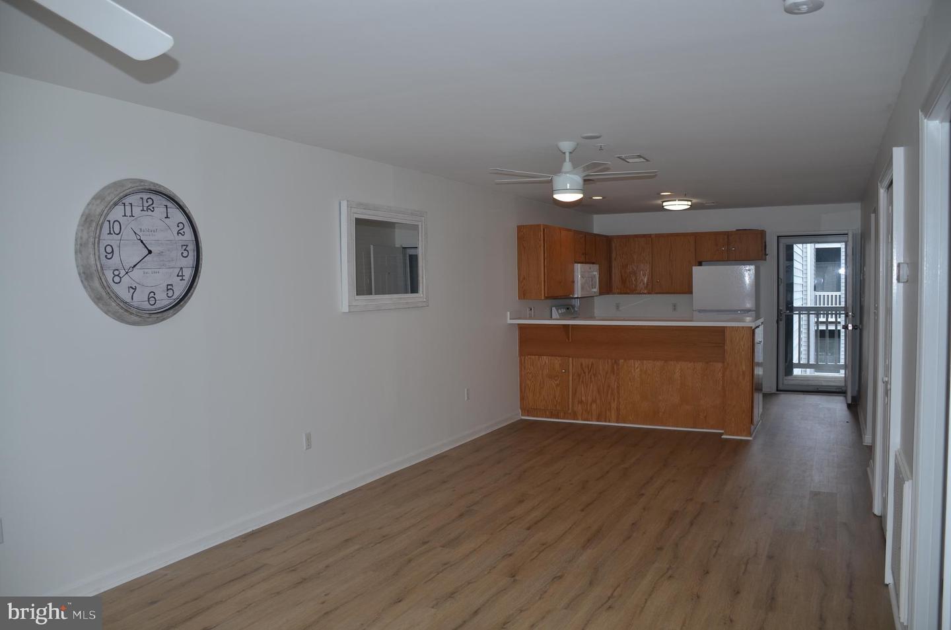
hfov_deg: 67.5
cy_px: 315
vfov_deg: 47.7
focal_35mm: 27
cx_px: 476
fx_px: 712
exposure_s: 1/250
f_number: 3.5
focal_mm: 18
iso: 125
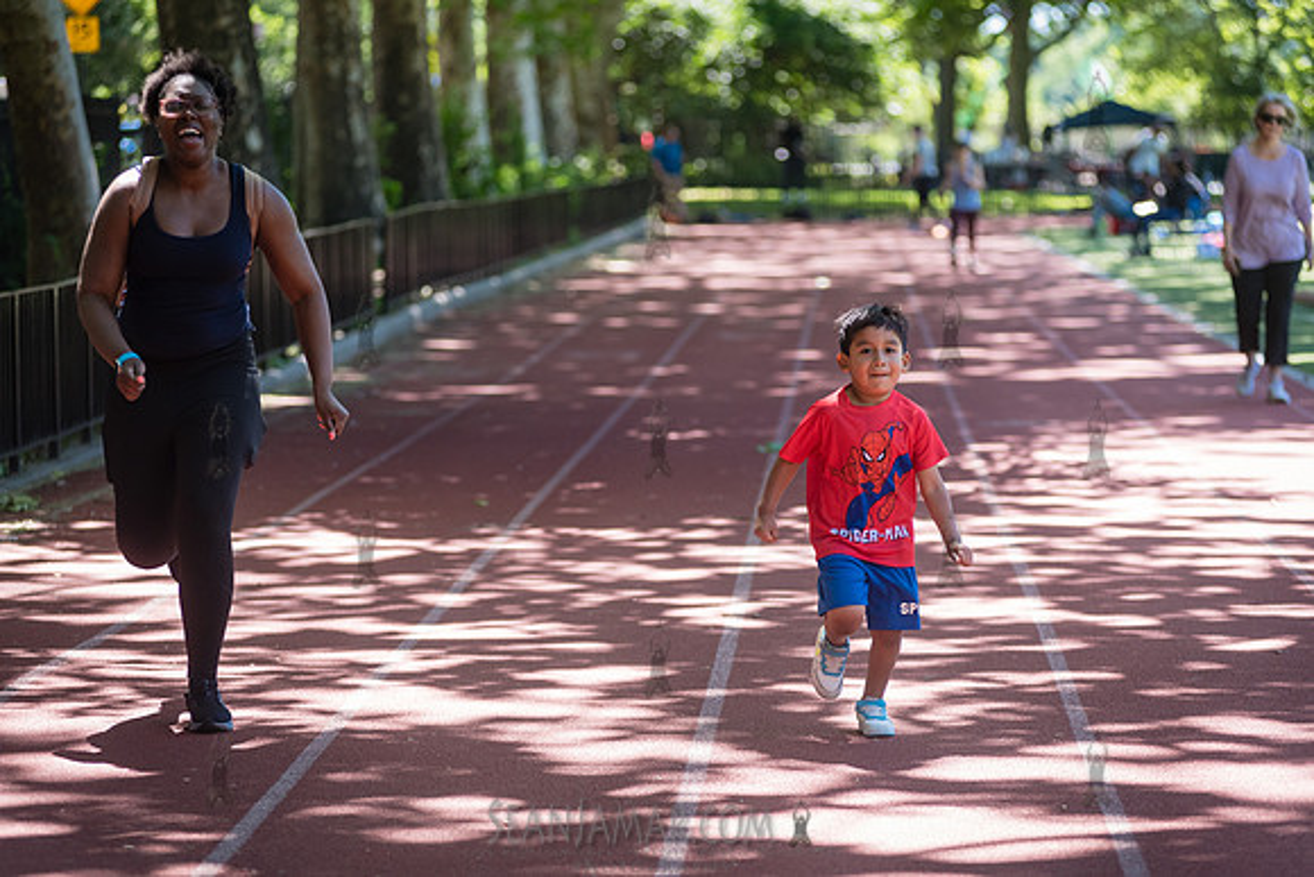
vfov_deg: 10.2
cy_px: 438
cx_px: 657
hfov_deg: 15.2
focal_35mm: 135
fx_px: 4928
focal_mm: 135
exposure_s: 1/1250
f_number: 3.5
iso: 1000
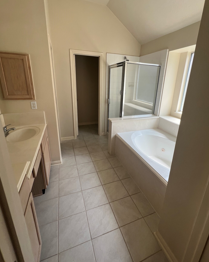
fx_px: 116
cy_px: 120
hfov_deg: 84.0
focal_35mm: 15
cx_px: 109
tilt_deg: -17.6
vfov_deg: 96.6
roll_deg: -0.2
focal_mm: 1.57
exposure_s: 1/113
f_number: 1.8
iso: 32
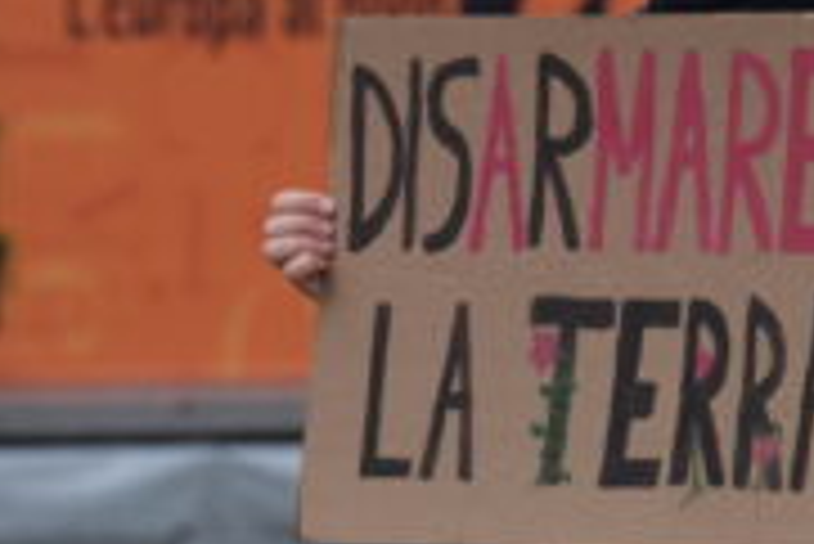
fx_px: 11292
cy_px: 155
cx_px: 472
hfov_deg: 4.1
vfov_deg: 2.8
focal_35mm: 499
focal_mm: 120.6
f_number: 5.8
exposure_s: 1/170
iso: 320
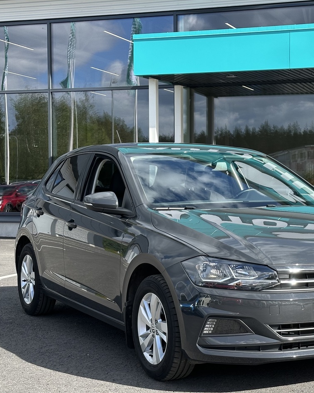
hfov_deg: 21.1
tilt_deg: -2.2
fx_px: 836
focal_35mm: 72
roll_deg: -0.2
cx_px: 226
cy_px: 216
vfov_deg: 26.4
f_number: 1.78
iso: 64
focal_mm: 6.86
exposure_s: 1/1199
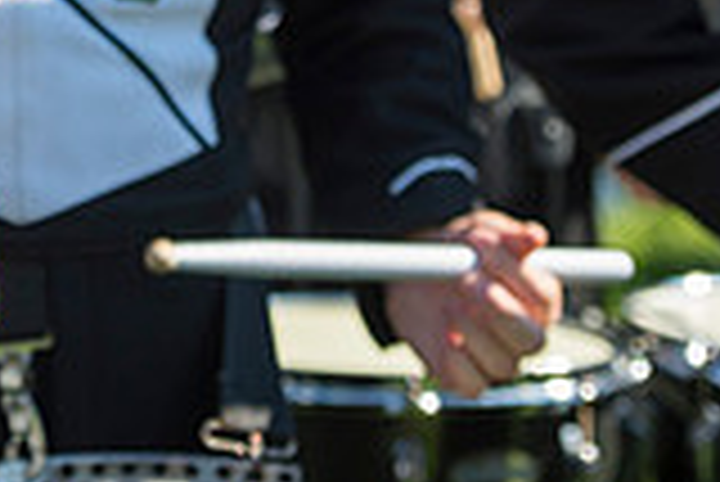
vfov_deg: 3.8
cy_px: -383
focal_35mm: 362
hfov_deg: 5.7
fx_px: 7246
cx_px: -18
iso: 200
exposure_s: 1/1000
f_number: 4.5
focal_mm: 100
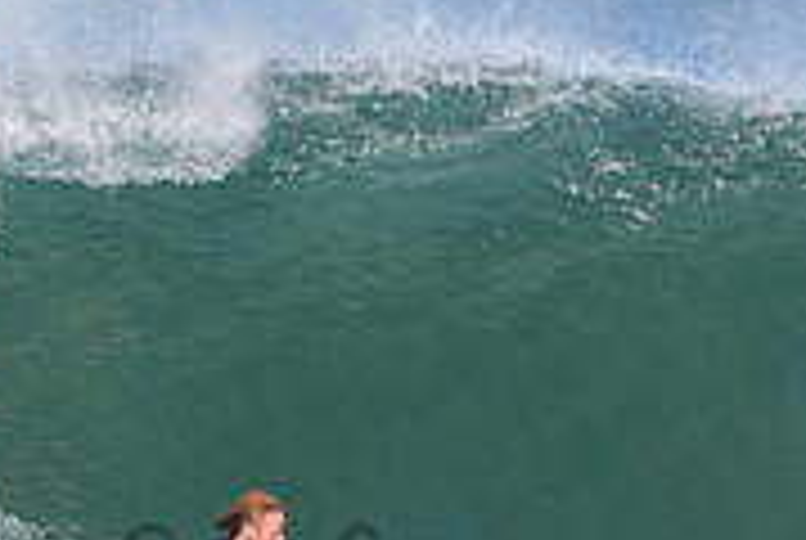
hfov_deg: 1.1
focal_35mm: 1845
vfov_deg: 0.7
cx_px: 311
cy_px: 556
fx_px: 41375
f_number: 5.6
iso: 400
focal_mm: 380
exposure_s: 1/2000
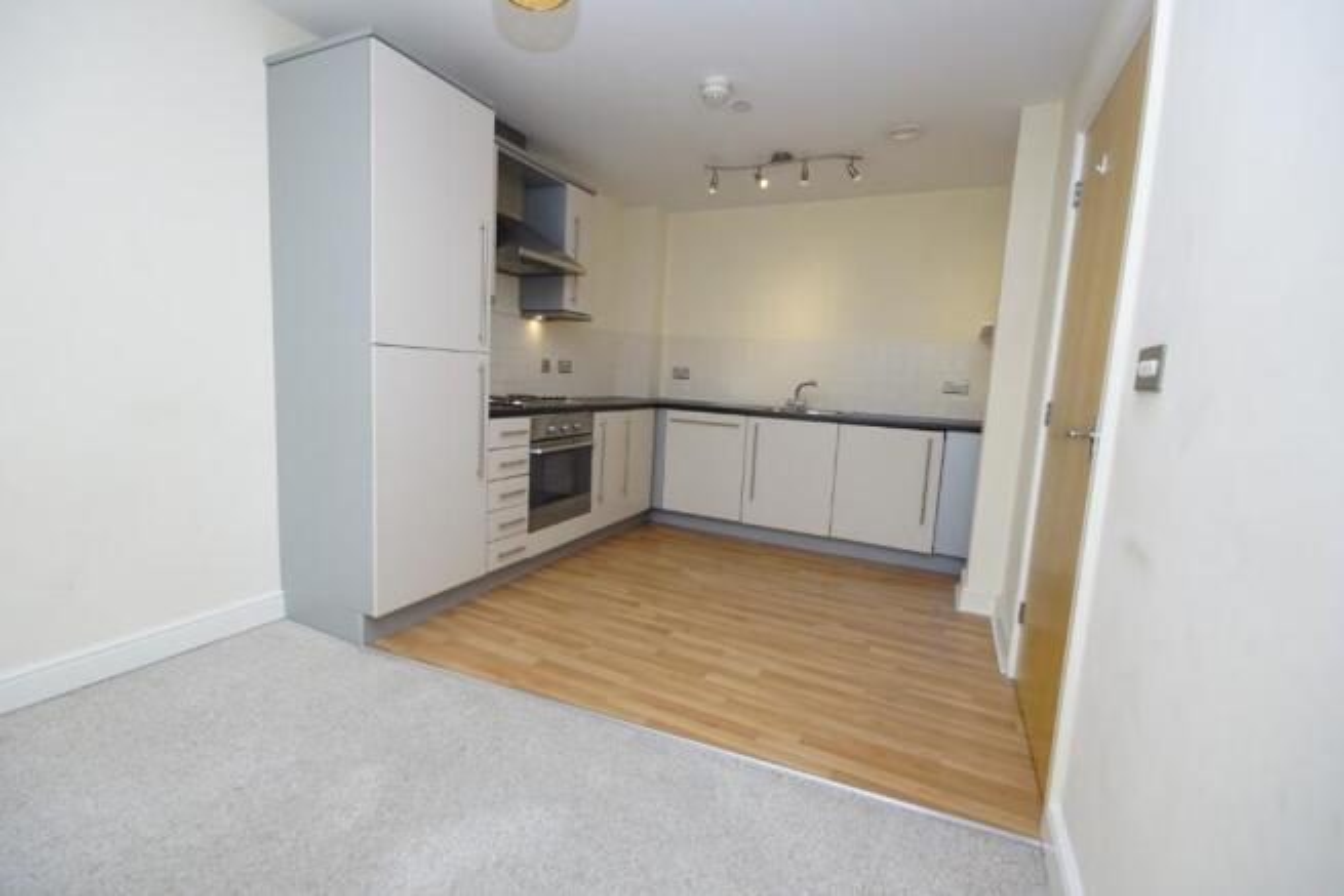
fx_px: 560
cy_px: 448
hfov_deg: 100.4
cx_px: 672
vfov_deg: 77.4
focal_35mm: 15
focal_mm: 10
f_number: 9
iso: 800
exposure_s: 1/50
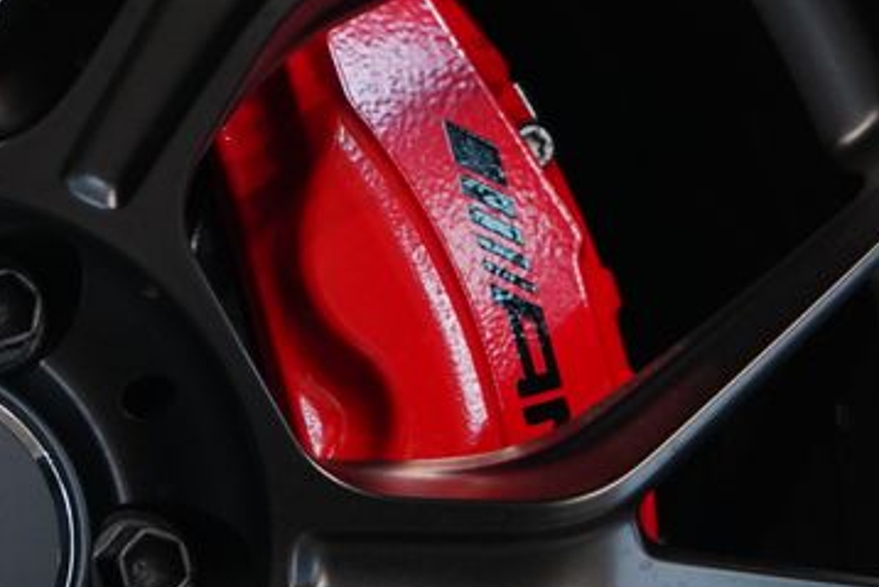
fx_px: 4885
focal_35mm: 200
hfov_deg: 10.1
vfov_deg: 6.9
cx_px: 1090
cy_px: 321
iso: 4000
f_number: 5.6
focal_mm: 70
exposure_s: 1/160
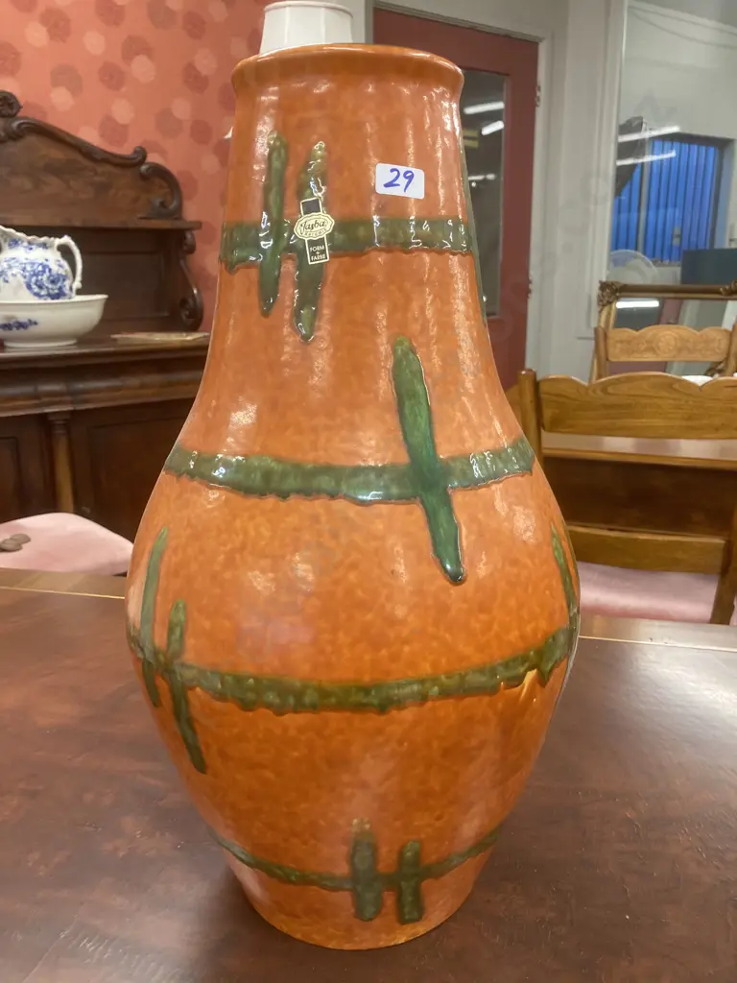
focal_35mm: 28
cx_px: 368
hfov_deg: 49.7
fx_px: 795
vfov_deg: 63.4
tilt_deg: -14.5
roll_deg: +0.5
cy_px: 492
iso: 200
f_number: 1.8
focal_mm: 3.99
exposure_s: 1/50
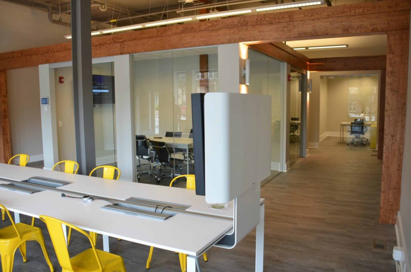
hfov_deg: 67.5
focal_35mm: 27
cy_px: 136
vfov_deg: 47.7
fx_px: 308
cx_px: 206
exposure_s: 1/60
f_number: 4
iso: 400
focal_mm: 18
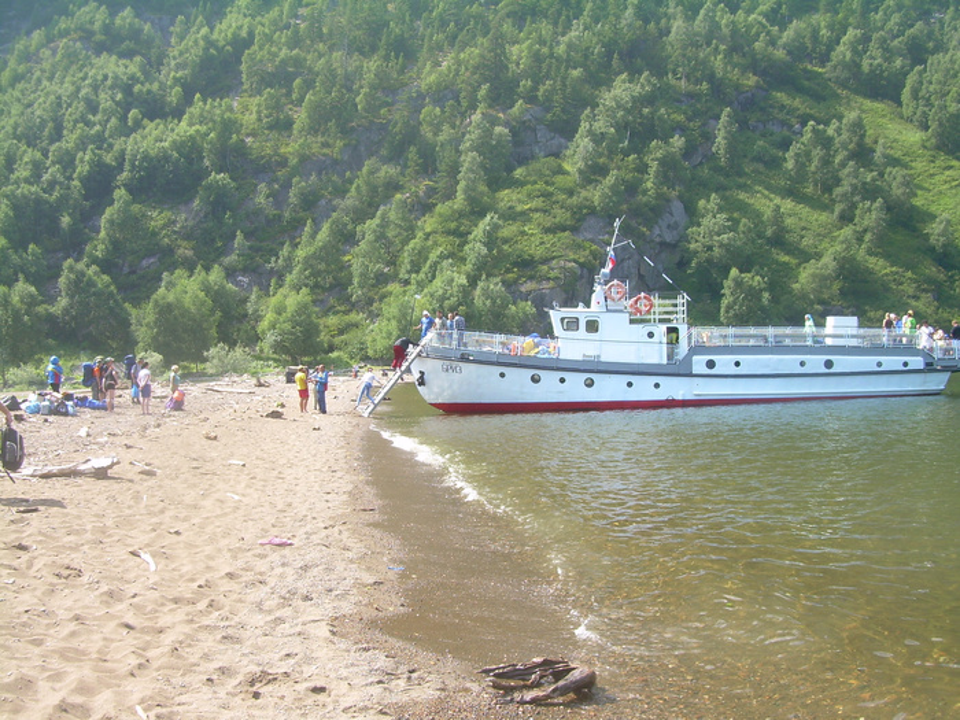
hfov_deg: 49.0
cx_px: 480
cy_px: 360
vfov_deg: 37.7
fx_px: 1054
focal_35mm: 38
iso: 50
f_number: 4.6
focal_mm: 6.3
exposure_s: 1/125
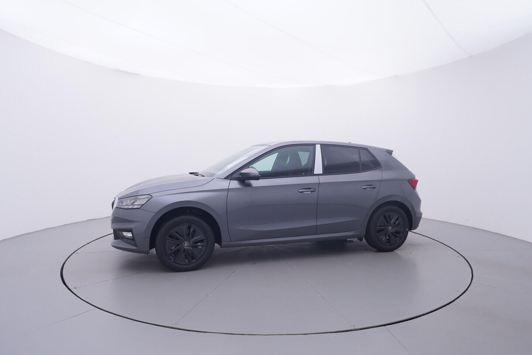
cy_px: 178
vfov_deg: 56.2
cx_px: 266
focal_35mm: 22
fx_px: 333
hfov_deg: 77.3
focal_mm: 15
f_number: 5
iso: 200
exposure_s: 1/80
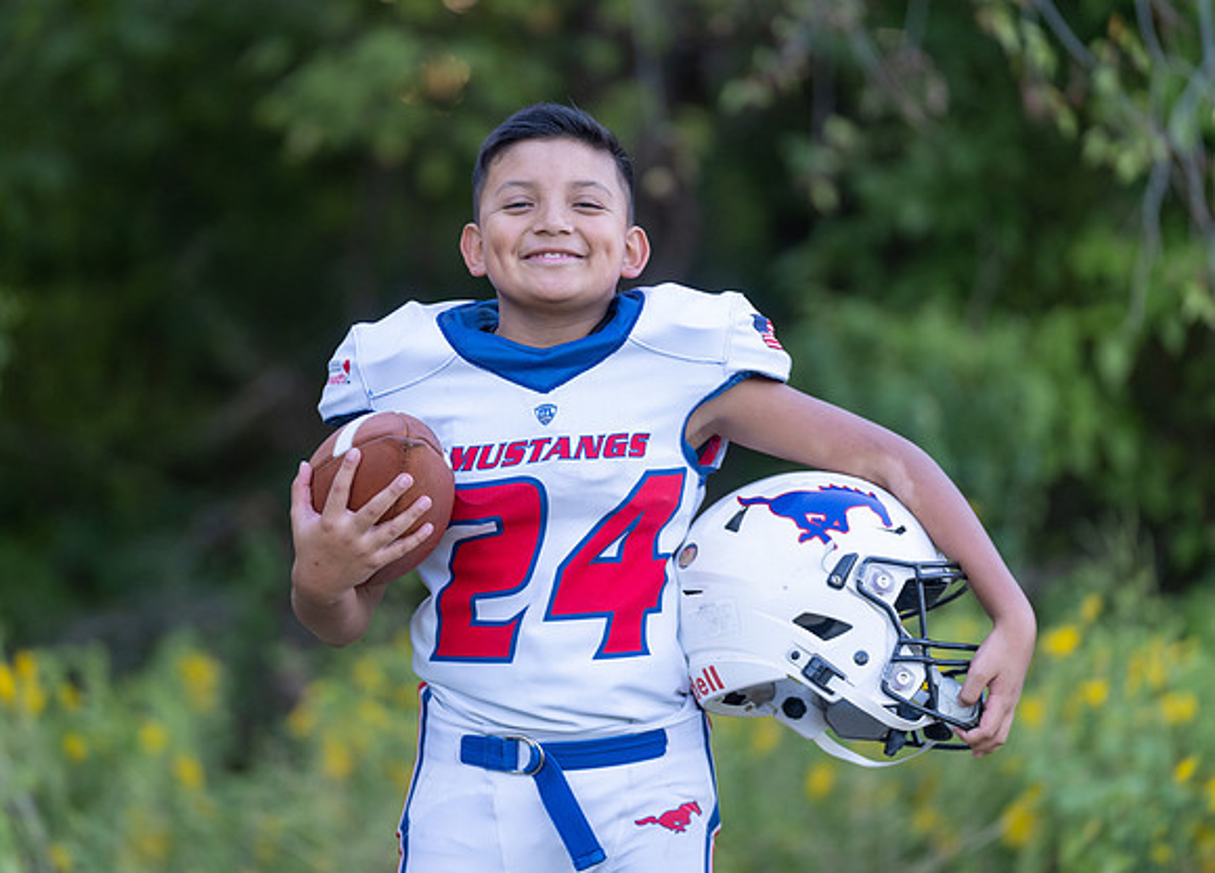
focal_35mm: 174
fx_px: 6022
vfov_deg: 8.3
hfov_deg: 11.5
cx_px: 520
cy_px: 410
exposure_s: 1/320
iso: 400
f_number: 2.8
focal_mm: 156
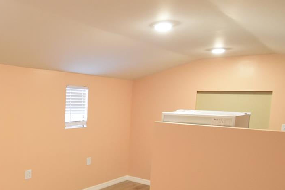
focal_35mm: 34
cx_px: 43
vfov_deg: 38.5
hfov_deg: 51.0
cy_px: 122
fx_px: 269
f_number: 3.5
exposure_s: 1/60
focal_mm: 10
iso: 1600
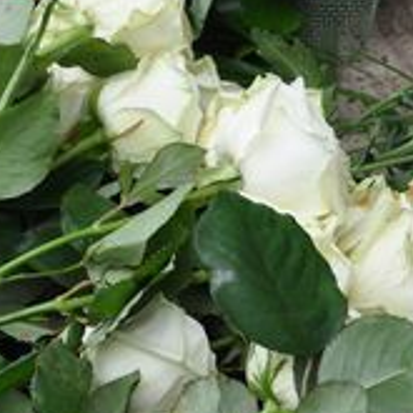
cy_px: 232
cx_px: 195
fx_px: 3645
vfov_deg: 6.5
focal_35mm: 270
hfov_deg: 6.5
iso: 220
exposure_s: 1/125
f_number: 5.6
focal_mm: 50
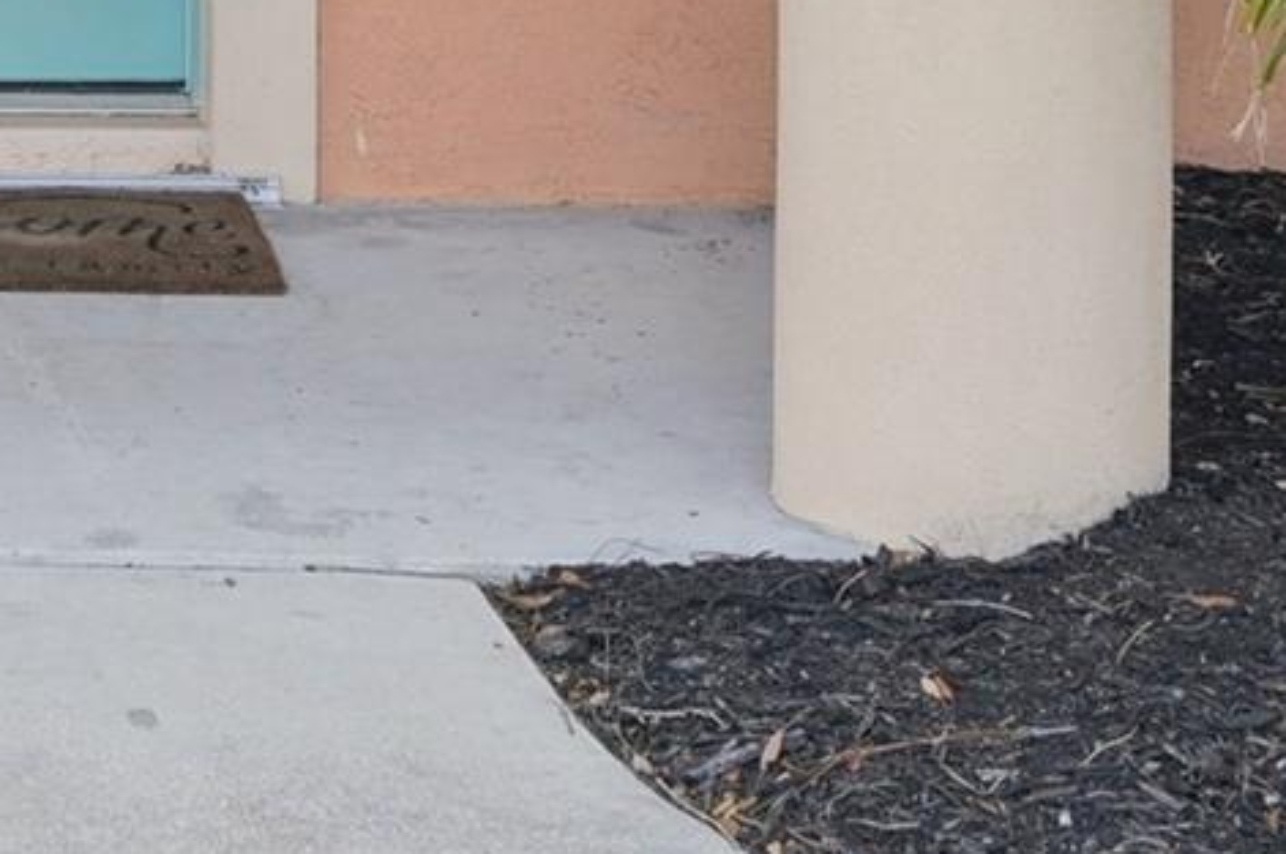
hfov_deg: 18.7
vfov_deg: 12.5
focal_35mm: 102
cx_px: -349
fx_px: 3640
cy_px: -547
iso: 400
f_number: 8
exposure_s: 1/400
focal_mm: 30
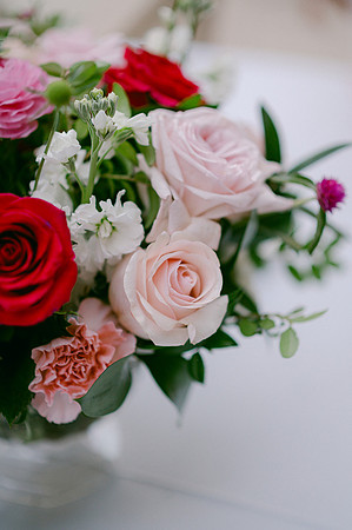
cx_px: 176
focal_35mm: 85
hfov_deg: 16.0
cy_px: 265
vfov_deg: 23.9
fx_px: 1249
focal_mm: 85
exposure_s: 1/1600
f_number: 2
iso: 500
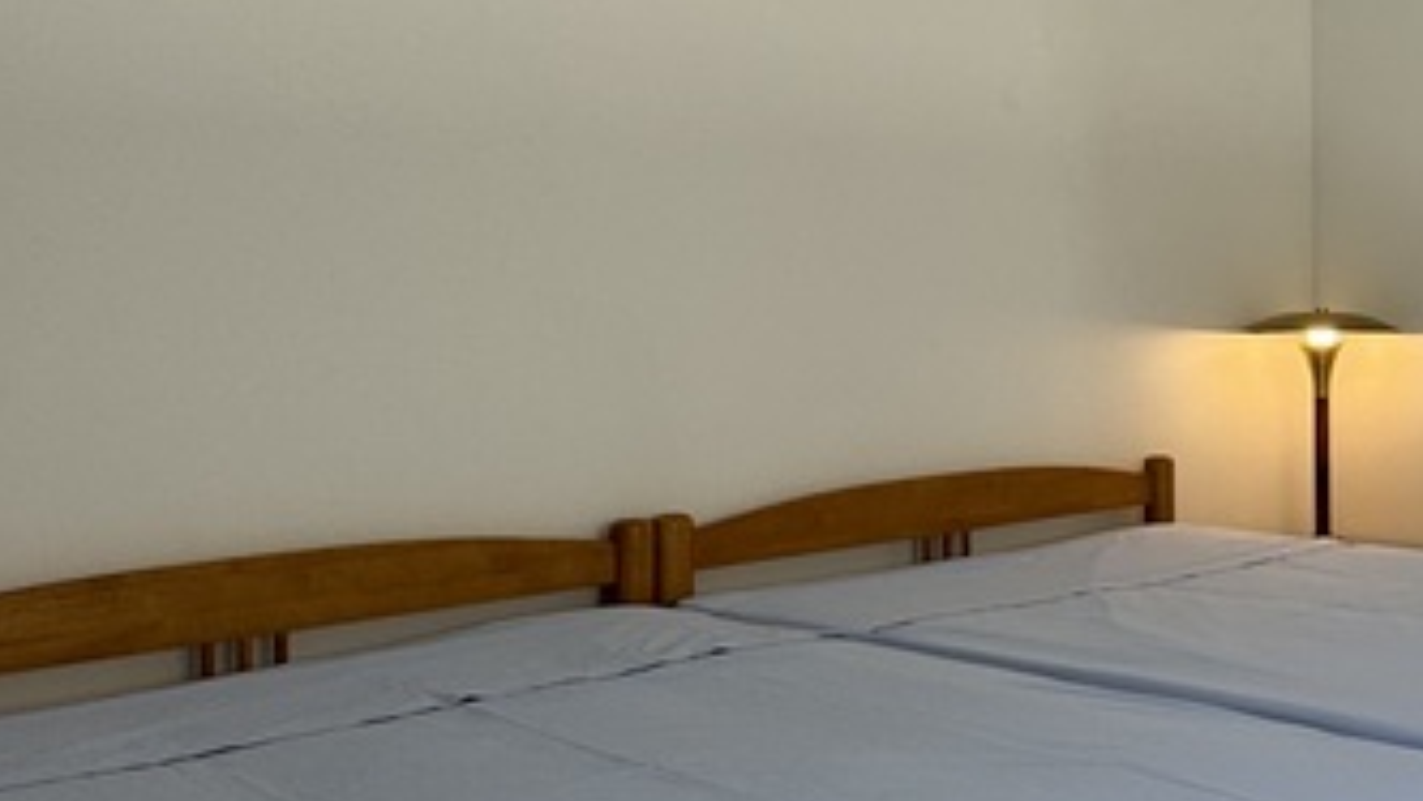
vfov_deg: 25.2
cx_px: 1603
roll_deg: +0.4
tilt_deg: +1.5
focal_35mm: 47
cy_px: 231
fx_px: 1774
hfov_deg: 36.3
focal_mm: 2.22
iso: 50
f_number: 2.2
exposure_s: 1/99
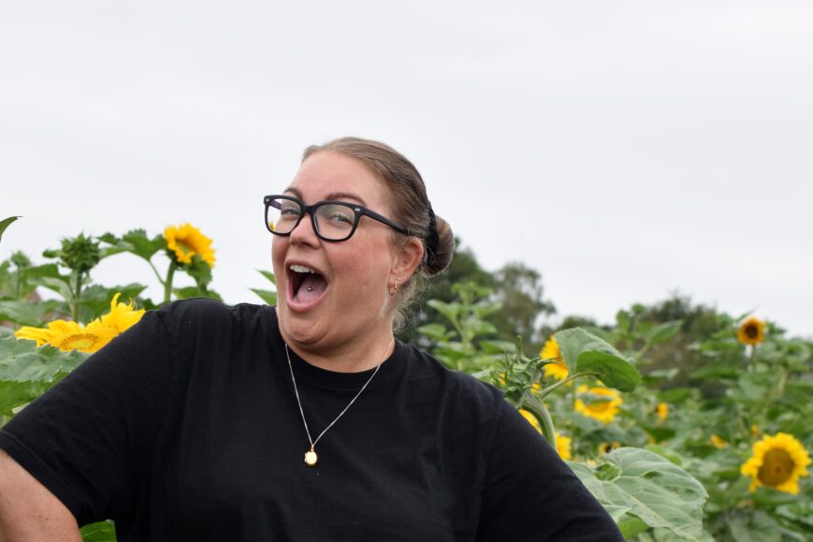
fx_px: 1983
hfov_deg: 23.1
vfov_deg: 15.5
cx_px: 351
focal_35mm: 88
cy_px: 324
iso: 400
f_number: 4.5
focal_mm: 35
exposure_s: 1/1000
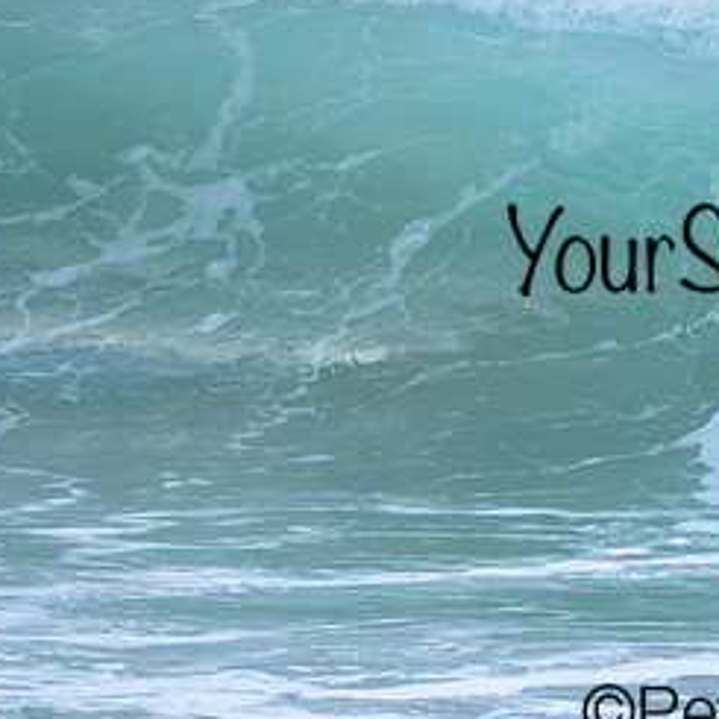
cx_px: 810
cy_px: 225
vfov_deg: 1.1
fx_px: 37764
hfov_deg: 1.1
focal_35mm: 1607
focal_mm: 800
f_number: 6.3
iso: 1100
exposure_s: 1/2500
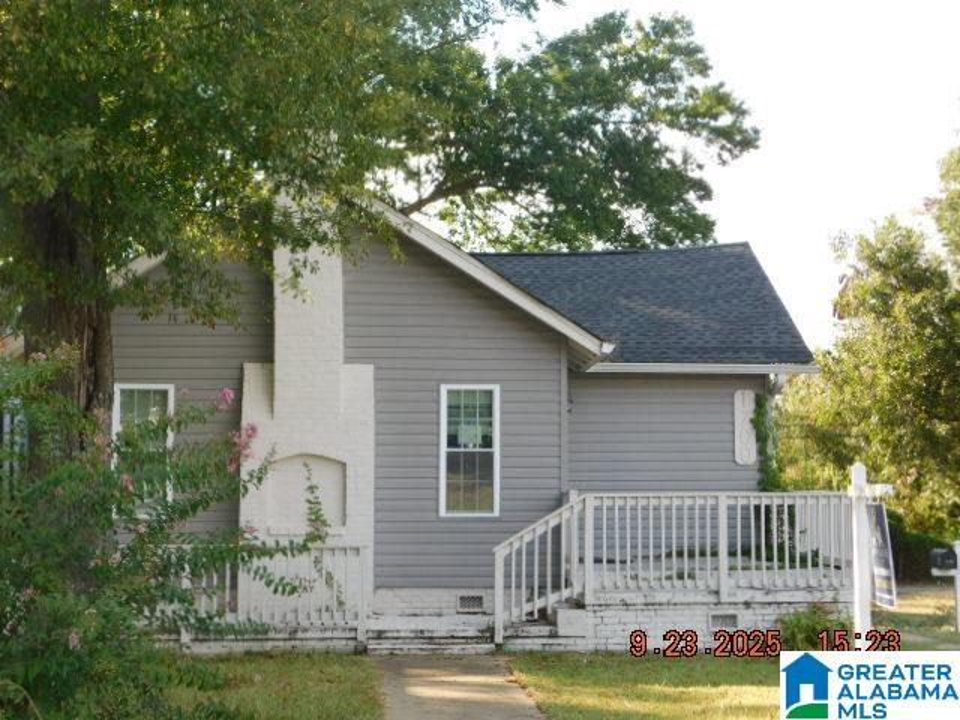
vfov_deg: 24.8
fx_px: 1636
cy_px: 360
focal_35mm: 59
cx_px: 480
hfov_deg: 32.7
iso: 125
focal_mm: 10.4
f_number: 4
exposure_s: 1/160
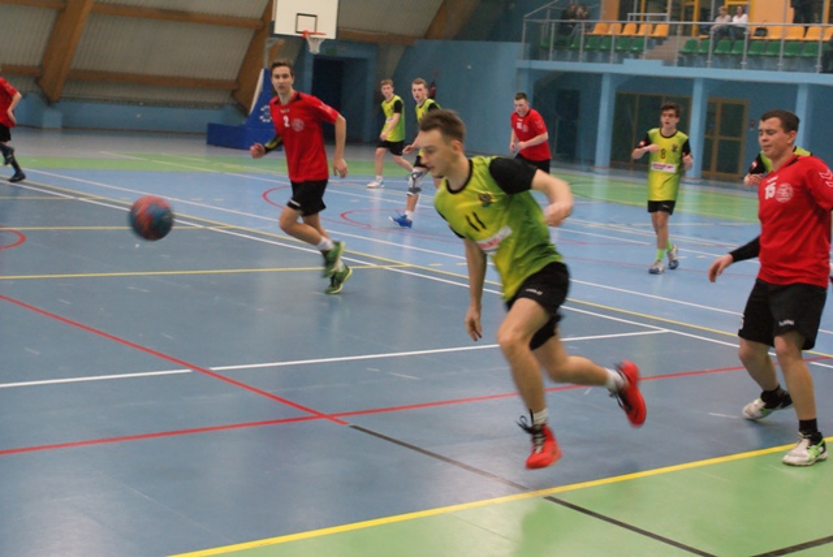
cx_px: 416
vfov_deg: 22.7
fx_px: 1390
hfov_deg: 33.4
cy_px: 278
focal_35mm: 60
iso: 1600
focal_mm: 40
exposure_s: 1/100
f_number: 7.1
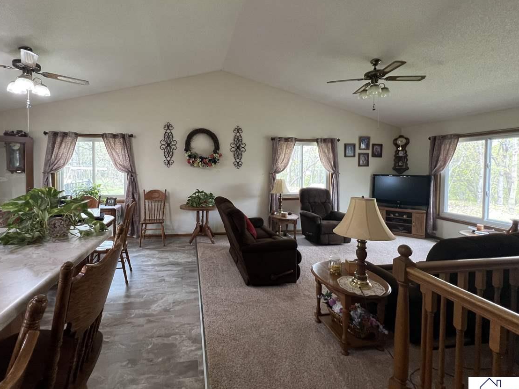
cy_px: 176
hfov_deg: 97.7
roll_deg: -0.4
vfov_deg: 81.5
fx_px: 225
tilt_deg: -2.6
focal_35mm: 15
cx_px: 227
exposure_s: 1/60
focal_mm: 1.57
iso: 200
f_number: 1.8
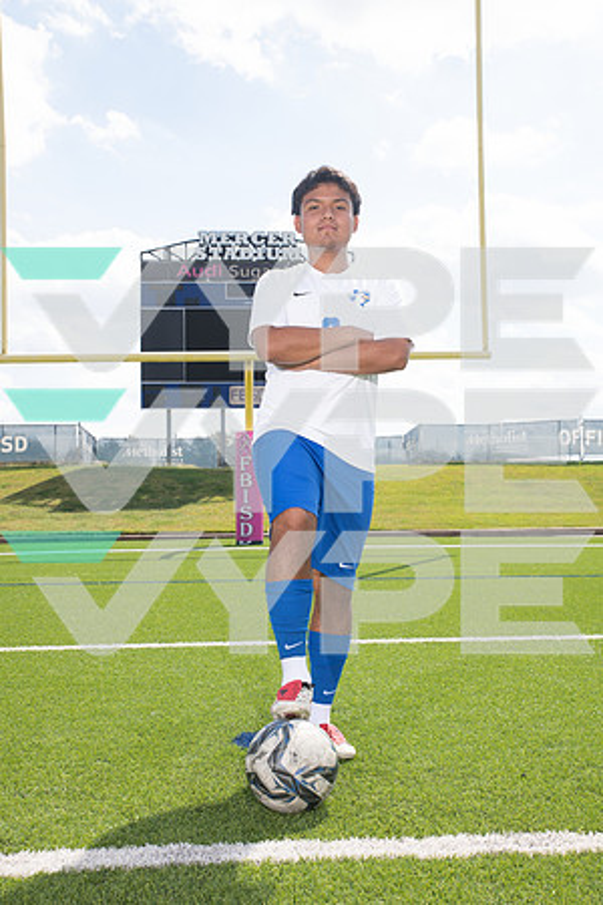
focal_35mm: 36
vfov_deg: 53.1
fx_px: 904
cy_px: 452
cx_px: 302
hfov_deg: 36.9
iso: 125
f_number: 7.1
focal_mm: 36
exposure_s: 1/320
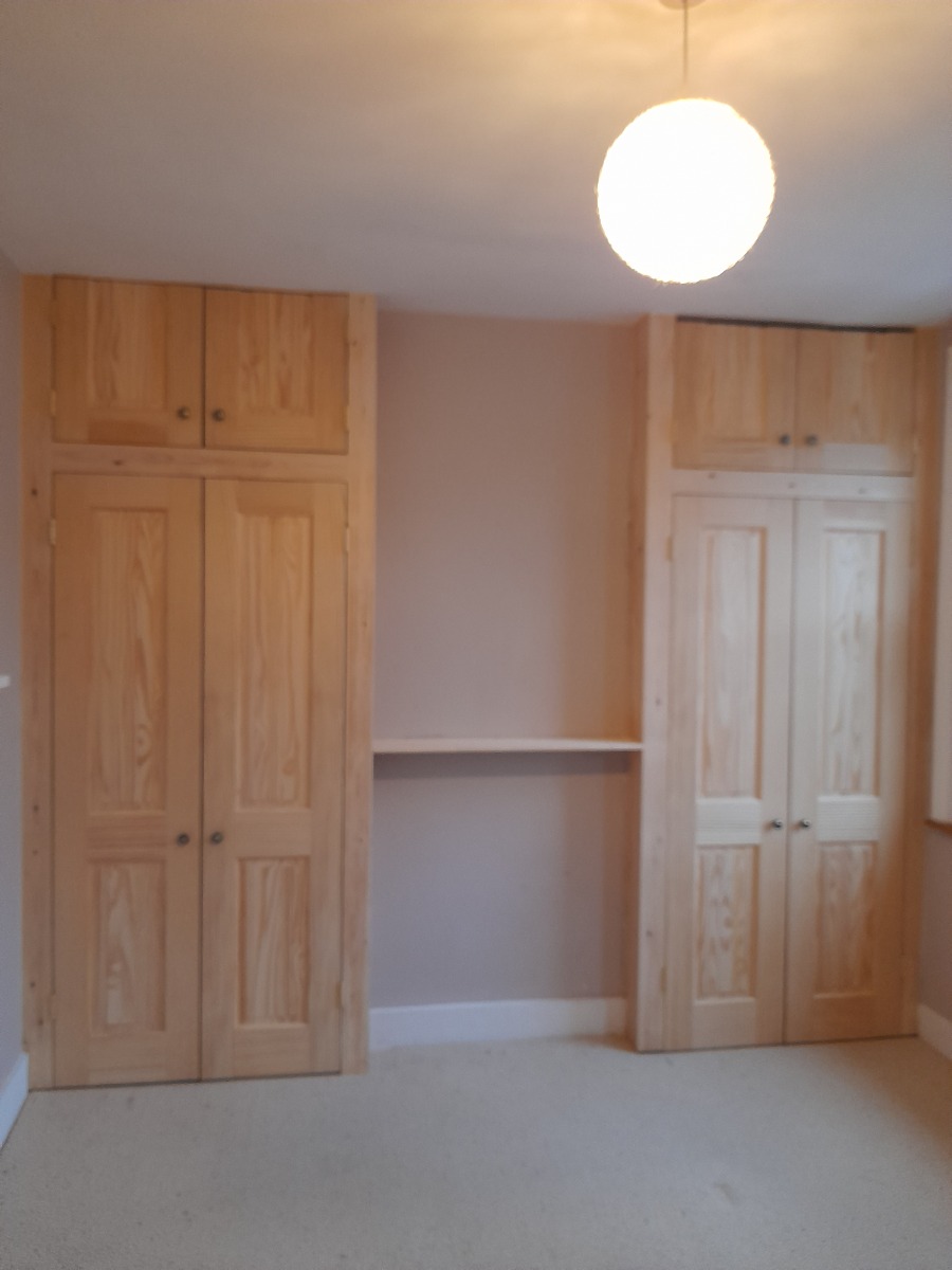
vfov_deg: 69.4
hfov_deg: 54.9
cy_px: 635
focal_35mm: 25
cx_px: 476
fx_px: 917
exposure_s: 1/30
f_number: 2
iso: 320
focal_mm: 4.6
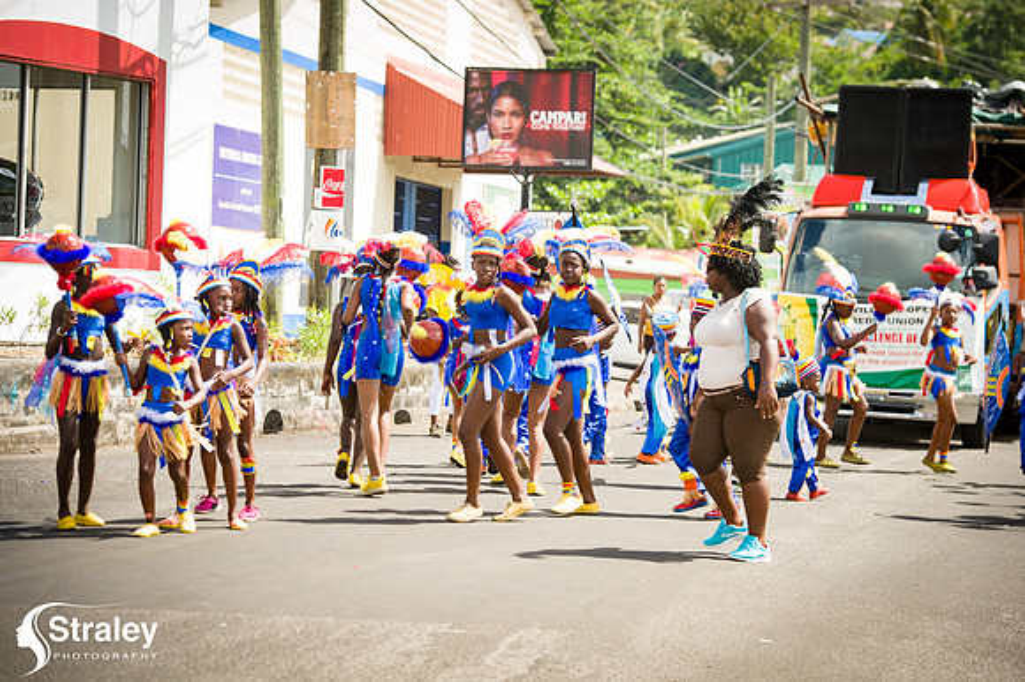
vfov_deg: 12.4
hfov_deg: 18.6
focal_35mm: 110
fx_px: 3130
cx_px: 512
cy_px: 341
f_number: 6.3
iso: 100
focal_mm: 110
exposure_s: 1/160
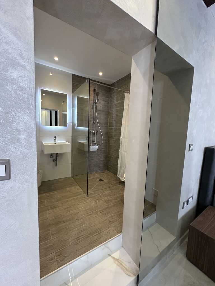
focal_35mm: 14
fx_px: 116
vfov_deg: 102.1
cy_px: 143
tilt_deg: -4.9
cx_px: 108
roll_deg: -2.6
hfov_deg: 85.7
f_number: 2.2
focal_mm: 2.22
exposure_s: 1/100
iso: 320
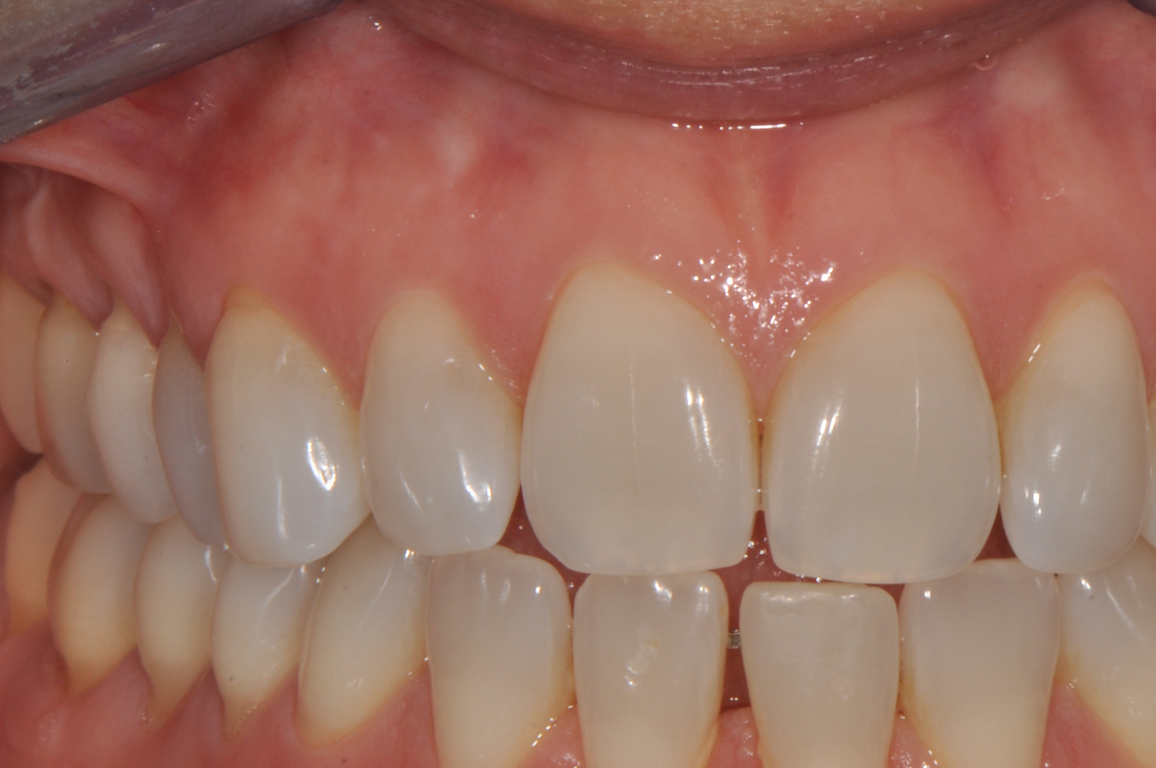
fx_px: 9234
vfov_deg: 4.8
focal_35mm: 288
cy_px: 599
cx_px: 782
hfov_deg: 7.2
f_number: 36
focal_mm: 105
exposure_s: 1/200
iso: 200
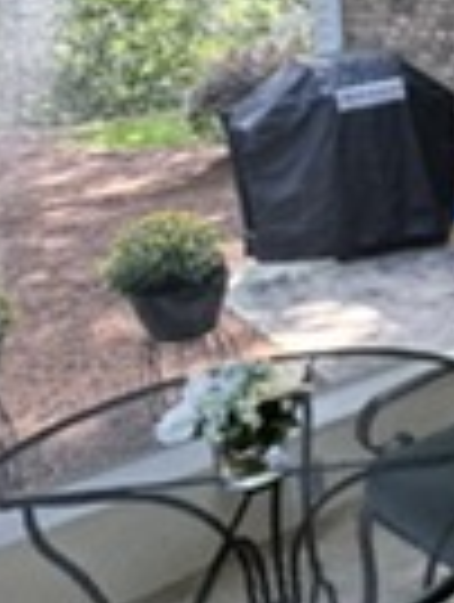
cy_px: 148
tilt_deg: -12.5
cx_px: 647
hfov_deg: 24.1
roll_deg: +0.5
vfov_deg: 37.2
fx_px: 872
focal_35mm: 50
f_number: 2.2
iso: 320
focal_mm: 2.22
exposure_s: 1/120
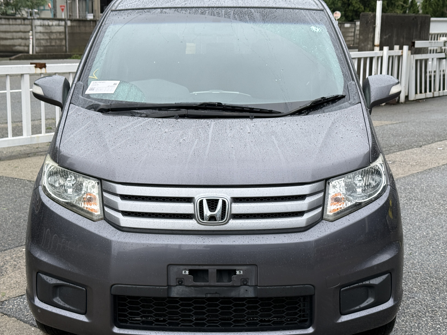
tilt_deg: -10.5
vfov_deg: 24.8
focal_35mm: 59
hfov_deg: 32.7
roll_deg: -1.3
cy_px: 165
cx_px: 214
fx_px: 762
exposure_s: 1/828
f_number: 1.78
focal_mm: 6.76
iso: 64
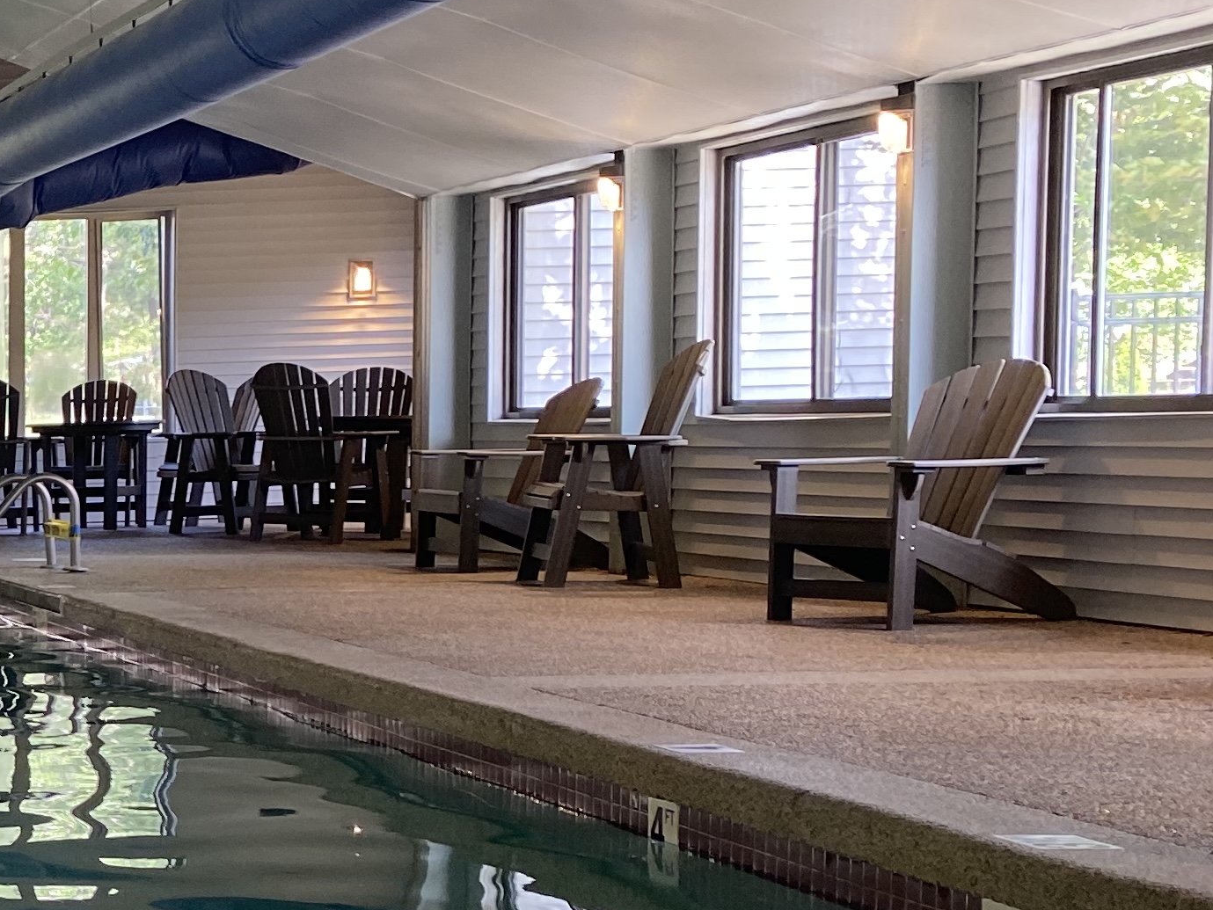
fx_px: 2664
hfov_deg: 21.9
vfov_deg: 19.2
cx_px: -543
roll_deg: +2.5
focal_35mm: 76
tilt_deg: -6.5
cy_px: 741
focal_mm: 4.25
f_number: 1.8
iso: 100
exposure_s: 1/120
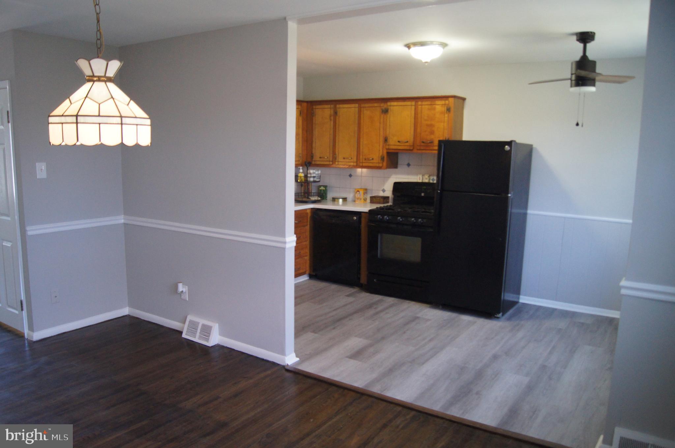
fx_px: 506
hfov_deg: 67.4
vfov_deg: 47.8
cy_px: 224
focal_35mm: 27
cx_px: 338
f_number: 4
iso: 1600
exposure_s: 1/160
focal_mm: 18
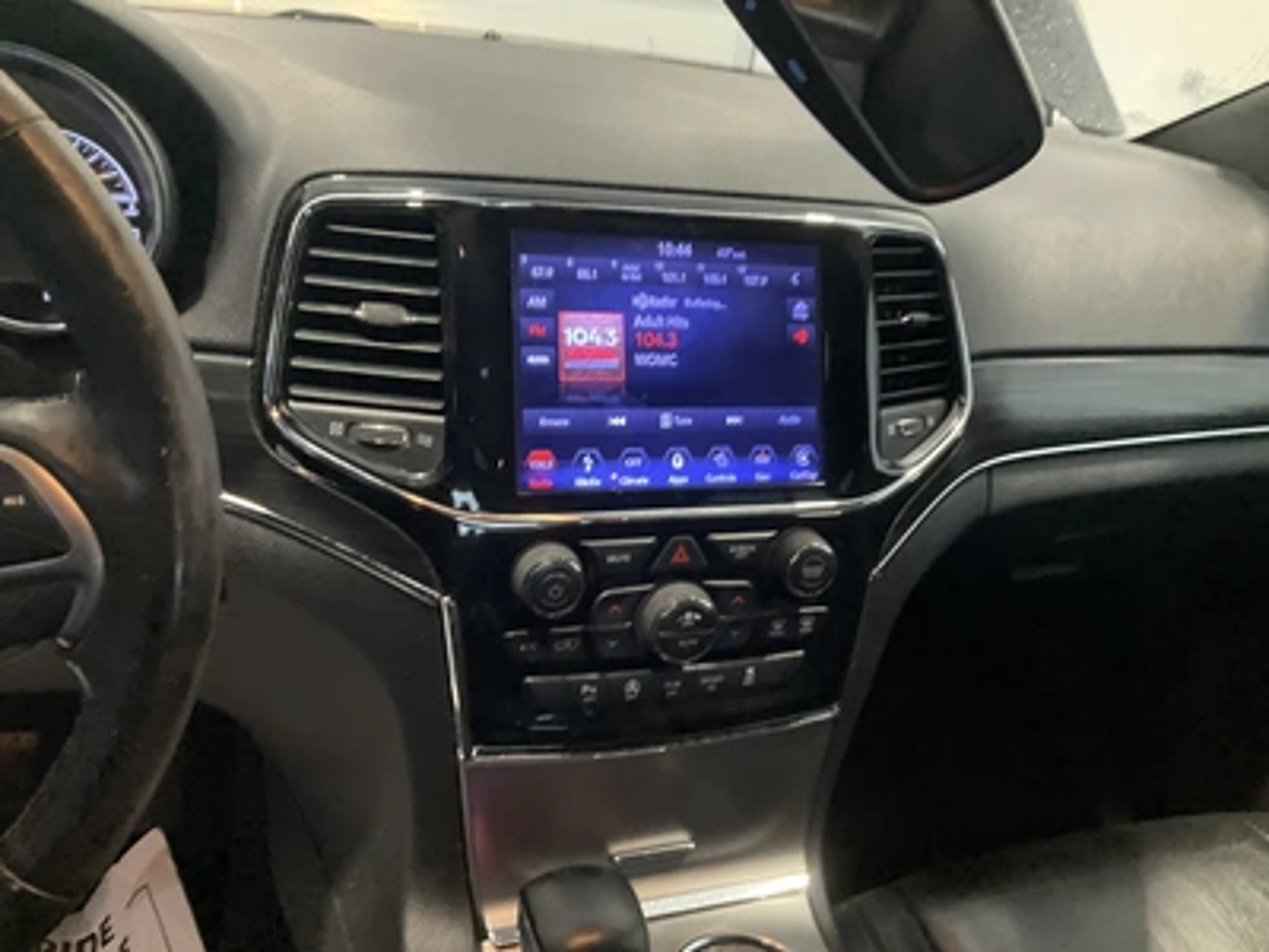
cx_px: 634
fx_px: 1063
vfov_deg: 48.2
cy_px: 476
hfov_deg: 61.7
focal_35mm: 29
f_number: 1.8
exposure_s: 1/50
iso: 250
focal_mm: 3
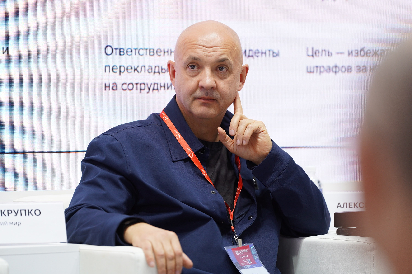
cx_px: 206
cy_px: 137
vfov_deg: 6.9
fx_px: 2287
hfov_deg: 10.3
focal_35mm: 200
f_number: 3.2
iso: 640
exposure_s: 1/100
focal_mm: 200
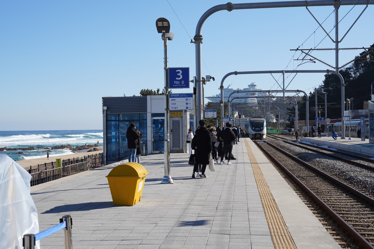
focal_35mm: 60
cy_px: 124
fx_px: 623
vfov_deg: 22.6
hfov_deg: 33.4
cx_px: 187
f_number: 14
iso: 100
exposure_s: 1/100
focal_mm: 60
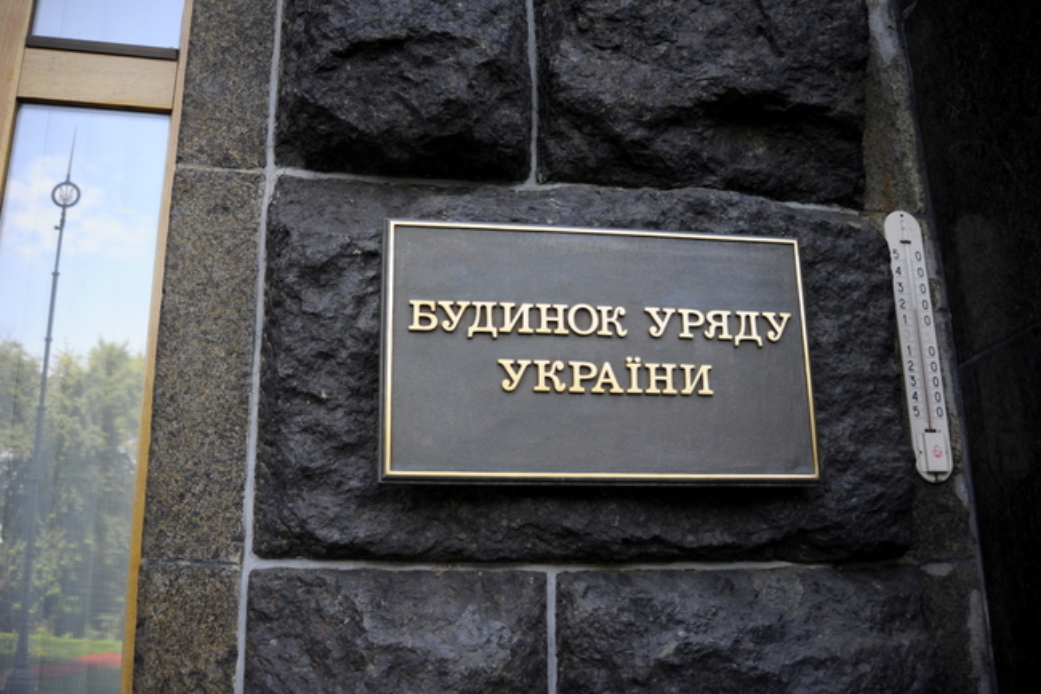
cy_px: 347
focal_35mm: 35
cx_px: 520
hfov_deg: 54.4
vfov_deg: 37.8
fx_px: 1012
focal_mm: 35
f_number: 4
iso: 400
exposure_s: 1/320
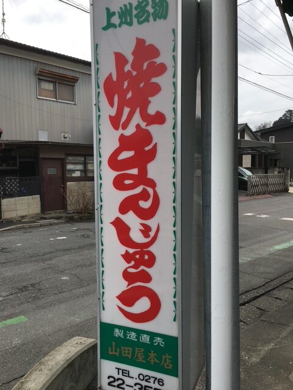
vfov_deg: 61.7
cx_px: 146
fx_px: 327
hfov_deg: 48.2
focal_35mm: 29
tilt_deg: -4.5
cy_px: 195
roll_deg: -0.5
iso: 25
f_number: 2.2
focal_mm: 4.15
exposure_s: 1/845
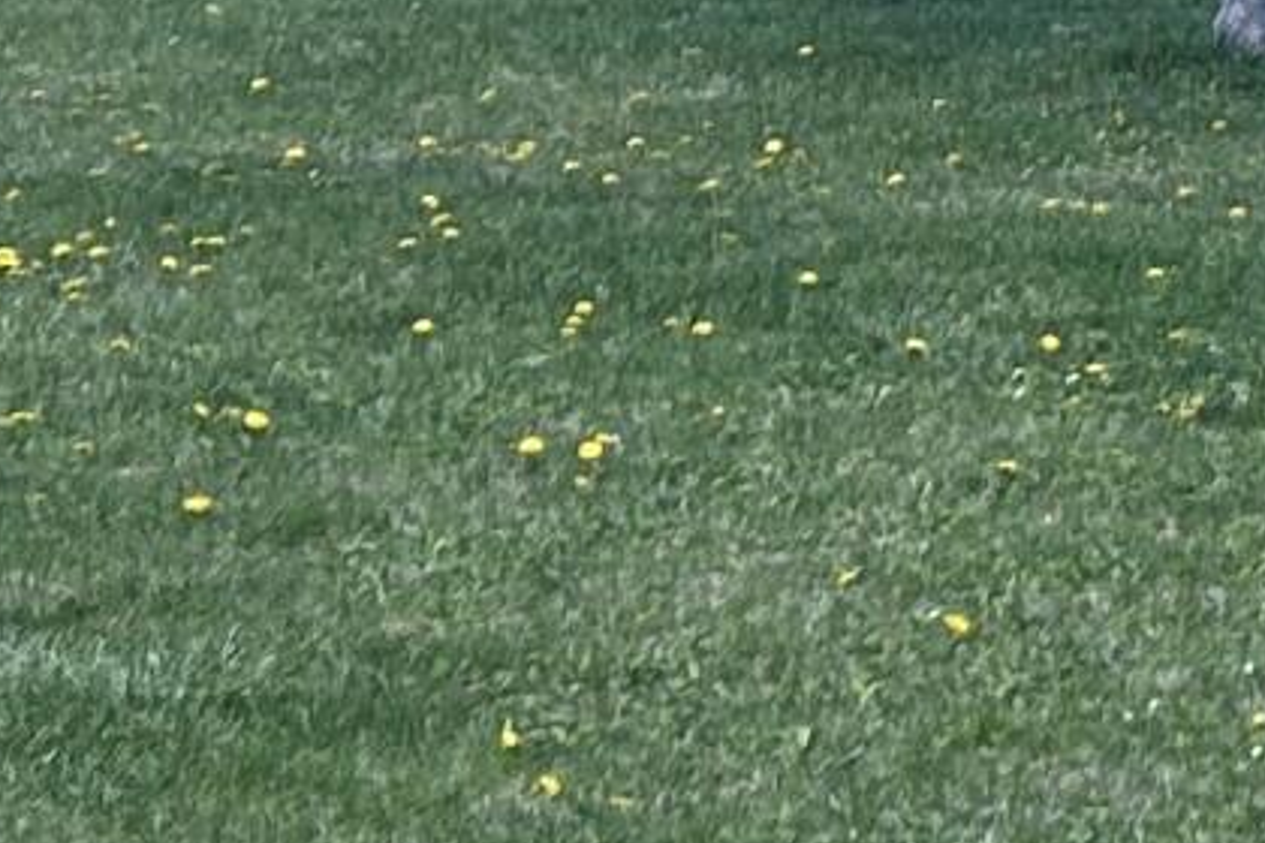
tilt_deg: -1.8
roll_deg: -2.1
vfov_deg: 6.5
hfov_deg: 10.2
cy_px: -1599
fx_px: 6781
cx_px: 2012
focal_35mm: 193
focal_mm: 5.7
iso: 50
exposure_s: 1/2841
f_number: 1.5
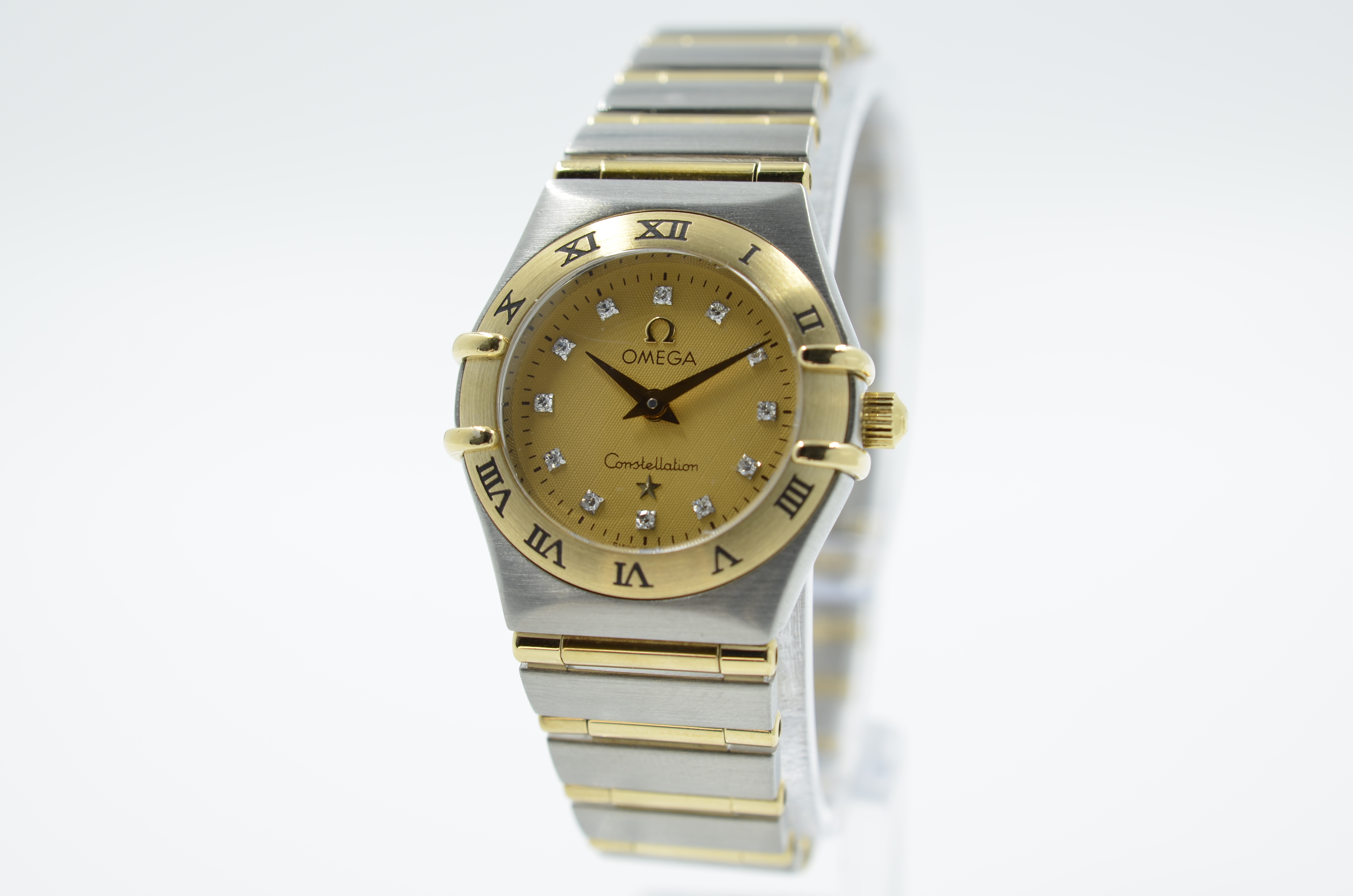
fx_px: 2250
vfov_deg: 22.5
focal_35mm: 60
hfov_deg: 33.5
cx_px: 676
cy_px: 448
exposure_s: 1/50
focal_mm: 40
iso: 100
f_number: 8
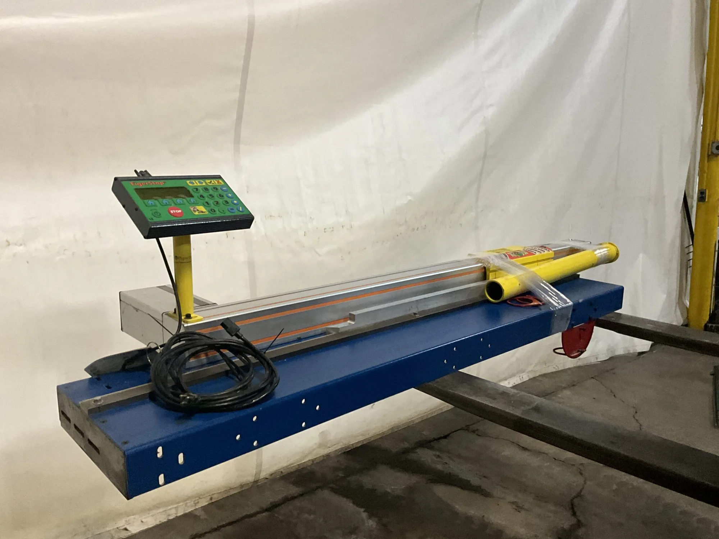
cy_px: 270
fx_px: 602
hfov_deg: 61.7
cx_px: 360
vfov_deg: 48.2
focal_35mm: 29
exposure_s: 1/60
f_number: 1.8
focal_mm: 3
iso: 250
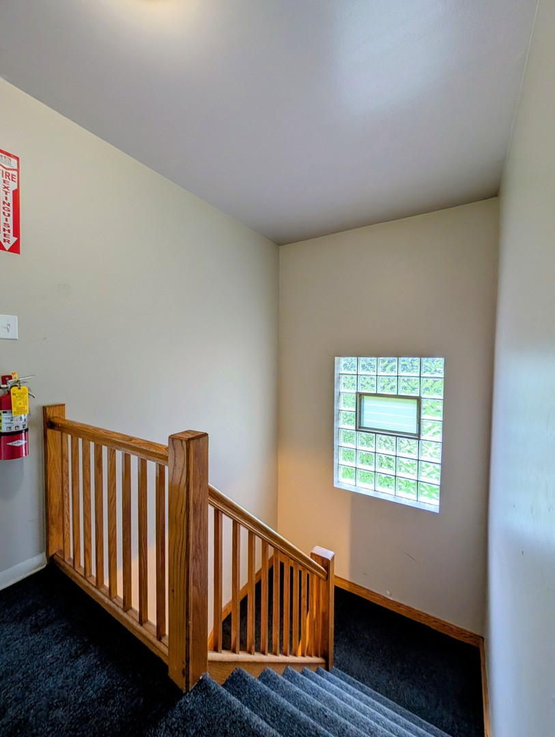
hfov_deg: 94.6
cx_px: 278
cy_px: 368
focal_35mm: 12
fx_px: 256
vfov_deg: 110.5
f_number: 1.7
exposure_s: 1/60
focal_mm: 2.02
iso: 68
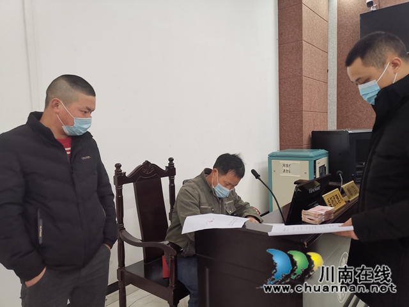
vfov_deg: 51.4
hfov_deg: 65.3
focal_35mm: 27
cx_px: 204
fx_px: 319
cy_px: 154
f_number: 1.8
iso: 250
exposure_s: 1/50
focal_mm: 4.75
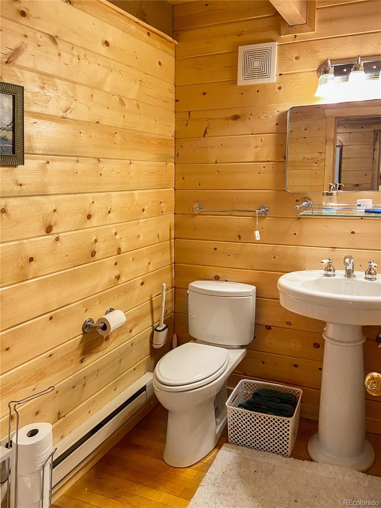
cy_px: 254
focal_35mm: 26
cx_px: 190
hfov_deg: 53.1
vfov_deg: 67.3
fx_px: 382
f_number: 1.8
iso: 200
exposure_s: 1/60
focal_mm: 4.25
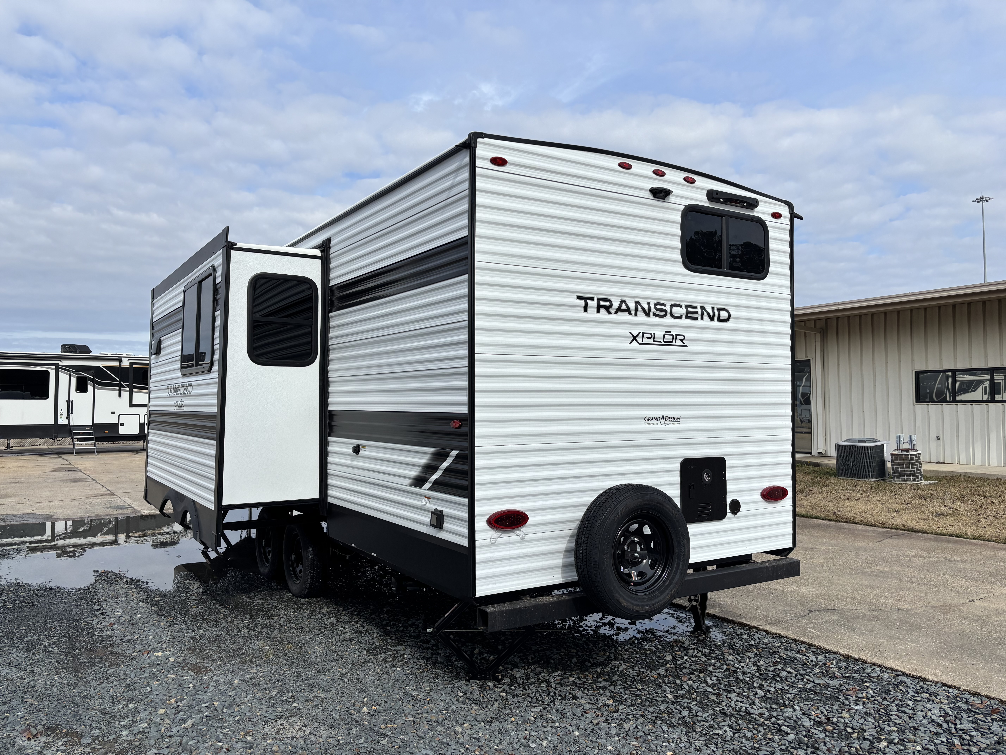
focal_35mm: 26
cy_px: 378
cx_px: 503
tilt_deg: +1.7
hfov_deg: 67.3
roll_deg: -0.2
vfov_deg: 53.1
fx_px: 756
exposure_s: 1/4082
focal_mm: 5.96
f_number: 1.6
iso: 50
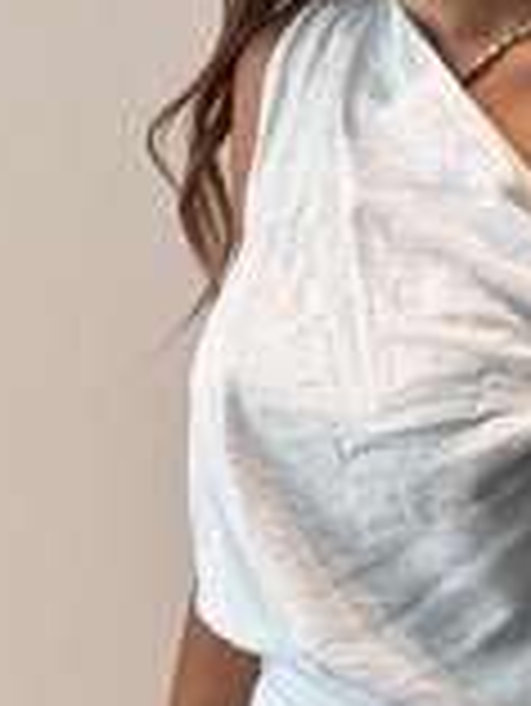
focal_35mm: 202
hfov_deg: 7.3
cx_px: 490
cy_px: 812
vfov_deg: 9.7
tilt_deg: -11.9
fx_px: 4126
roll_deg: -0.6
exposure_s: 1/121
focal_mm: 9
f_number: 2.8
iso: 50
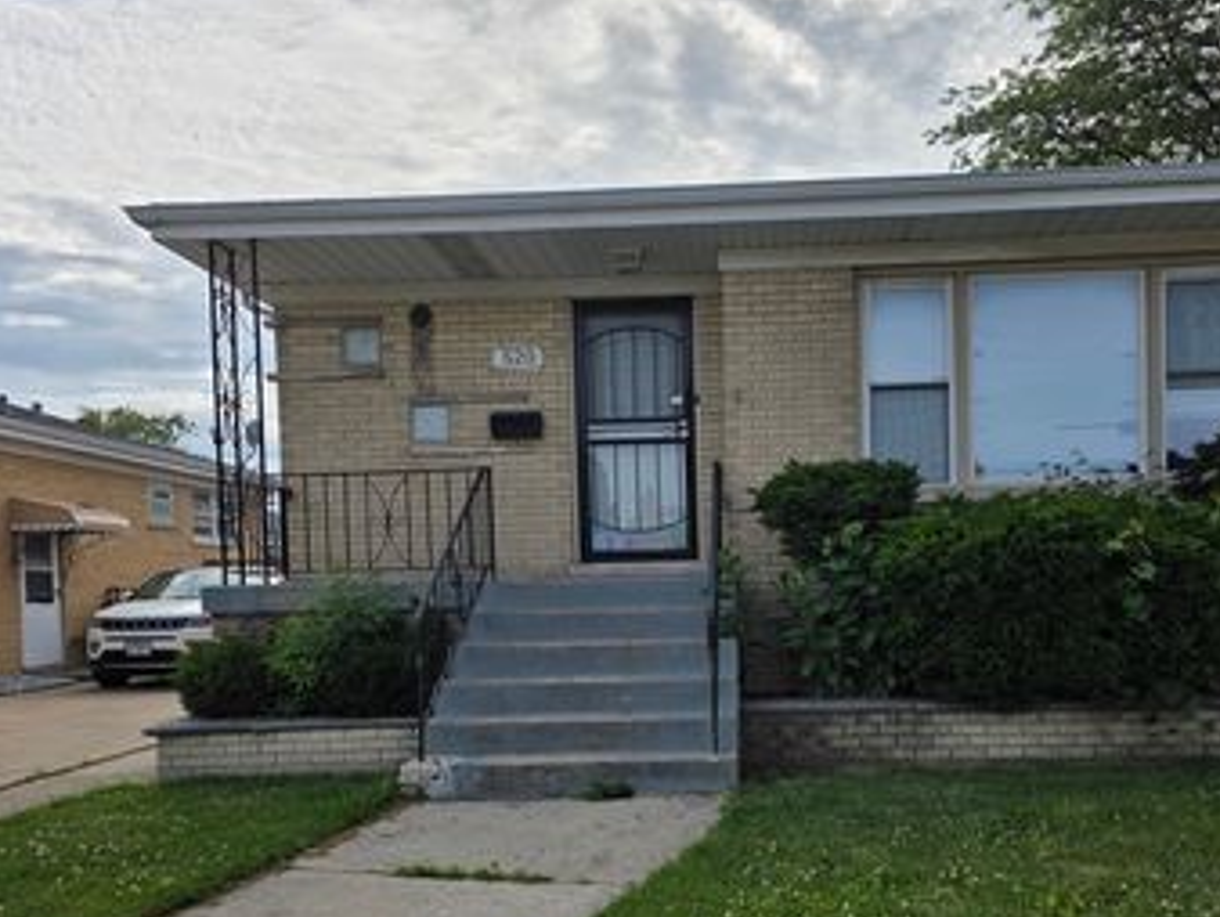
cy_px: 601
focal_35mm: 34
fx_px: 1199
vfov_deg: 41.4
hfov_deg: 53.7
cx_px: 697
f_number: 1.7
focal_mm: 6.3
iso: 50
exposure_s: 1/7944
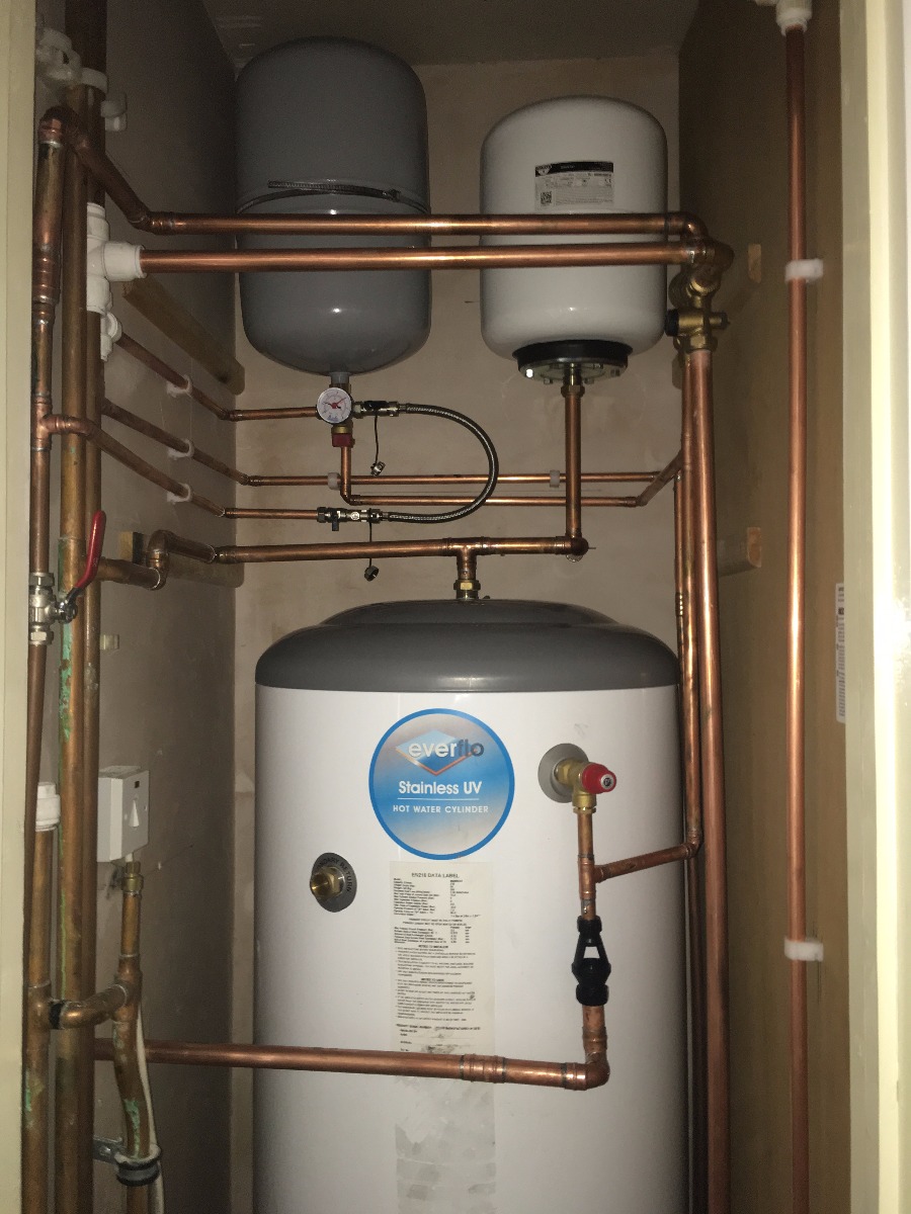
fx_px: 1018
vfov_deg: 61.7
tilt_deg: -0.7
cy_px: 607
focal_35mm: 29
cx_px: 456
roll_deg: -0.5
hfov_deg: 48.2
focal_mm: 4.15
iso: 80
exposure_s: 1/17
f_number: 2.2
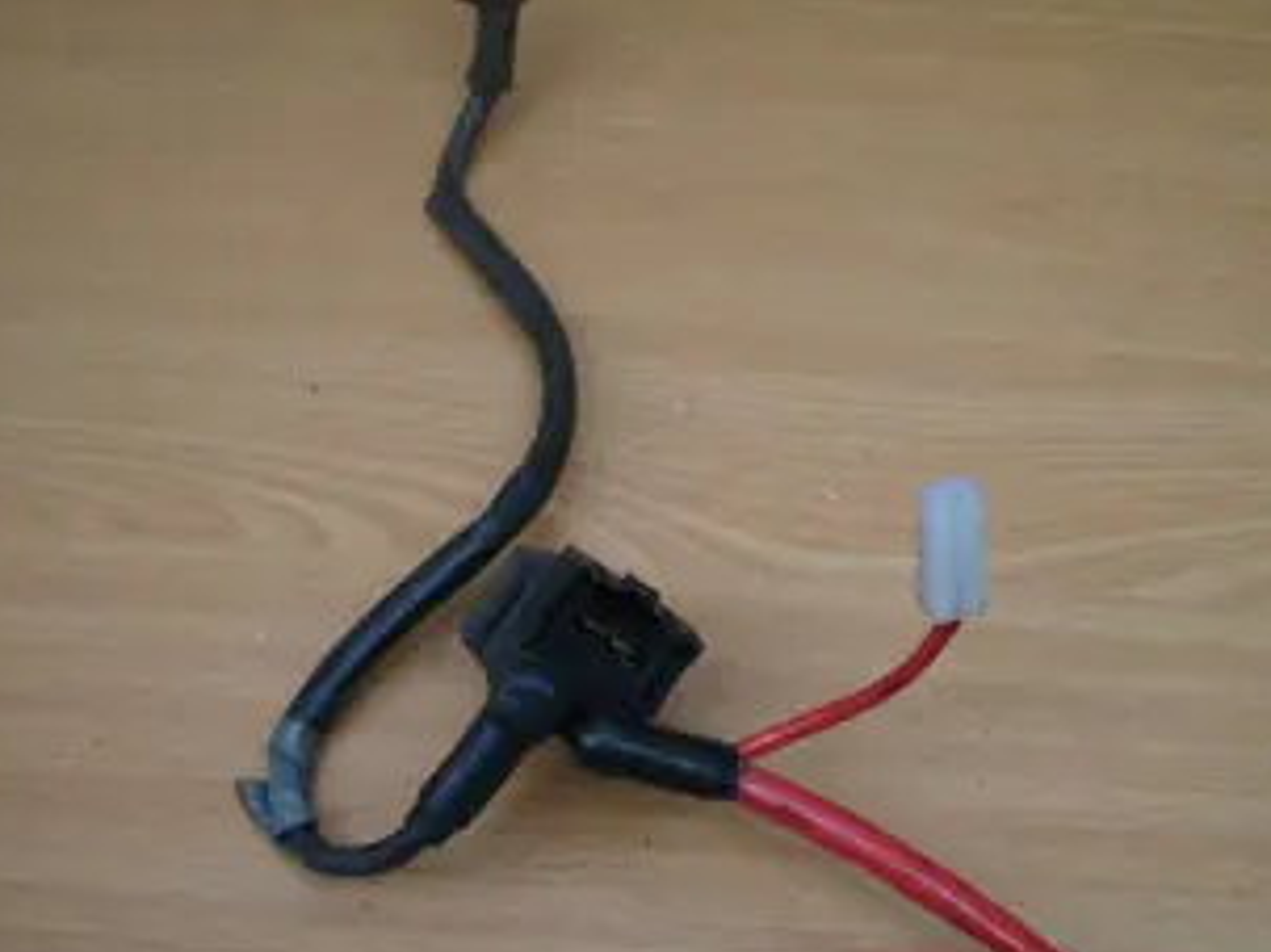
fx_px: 2092
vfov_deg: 25.5
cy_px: 650
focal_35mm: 57
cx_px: 688
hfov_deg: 33.8
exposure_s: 1/80
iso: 64
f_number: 3.1
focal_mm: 6.3
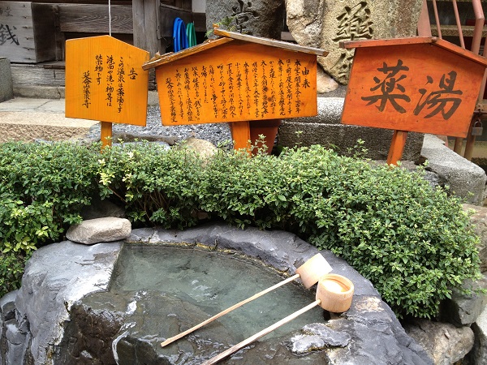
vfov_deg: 40.7
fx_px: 492
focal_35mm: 35
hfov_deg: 52.6
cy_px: 182
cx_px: 244
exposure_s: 1/126
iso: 50
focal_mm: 4.28
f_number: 2.4
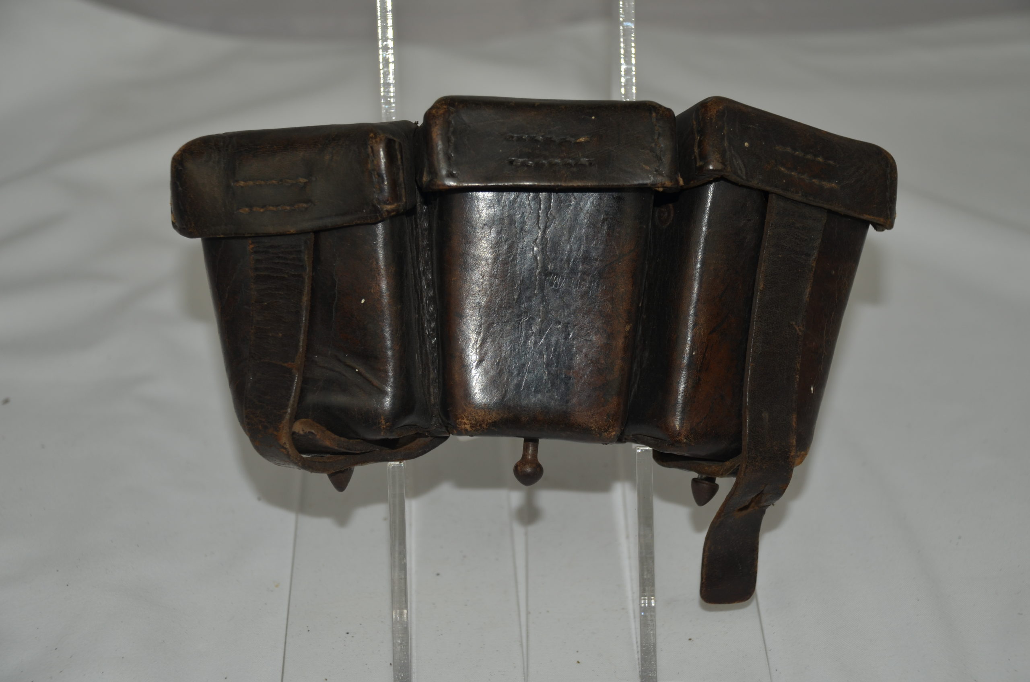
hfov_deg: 28.1
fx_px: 2056
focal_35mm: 72
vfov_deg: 18.8
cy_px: 341
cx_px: 515
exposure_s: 1/250
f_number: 4.8
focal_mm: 48
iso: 160
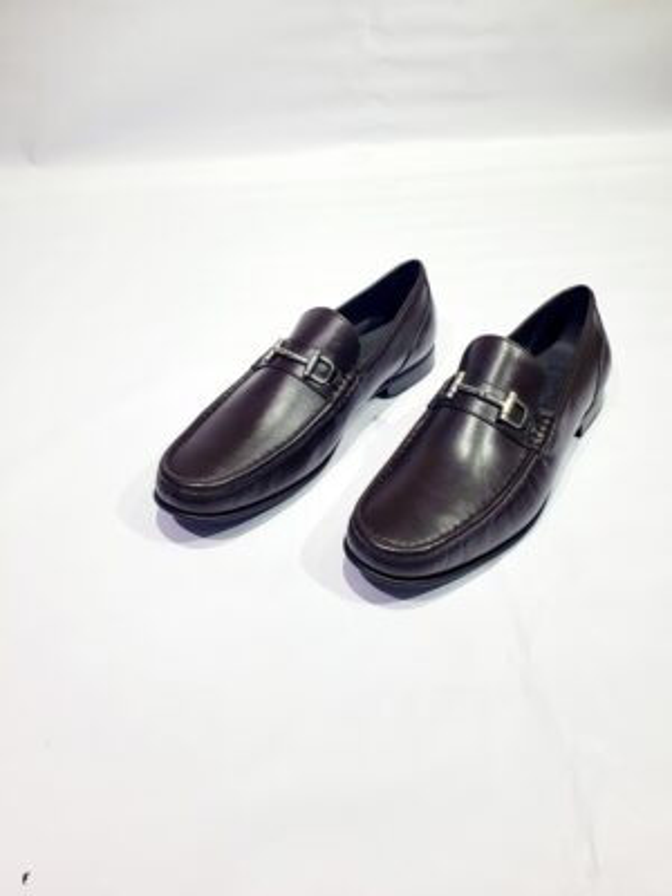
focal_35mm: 26
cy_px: 448
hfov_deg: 53.1
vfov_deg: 67.3
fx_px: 673
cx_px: 336
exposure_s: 1/100
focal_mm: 4.3
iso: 64
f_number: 2.4
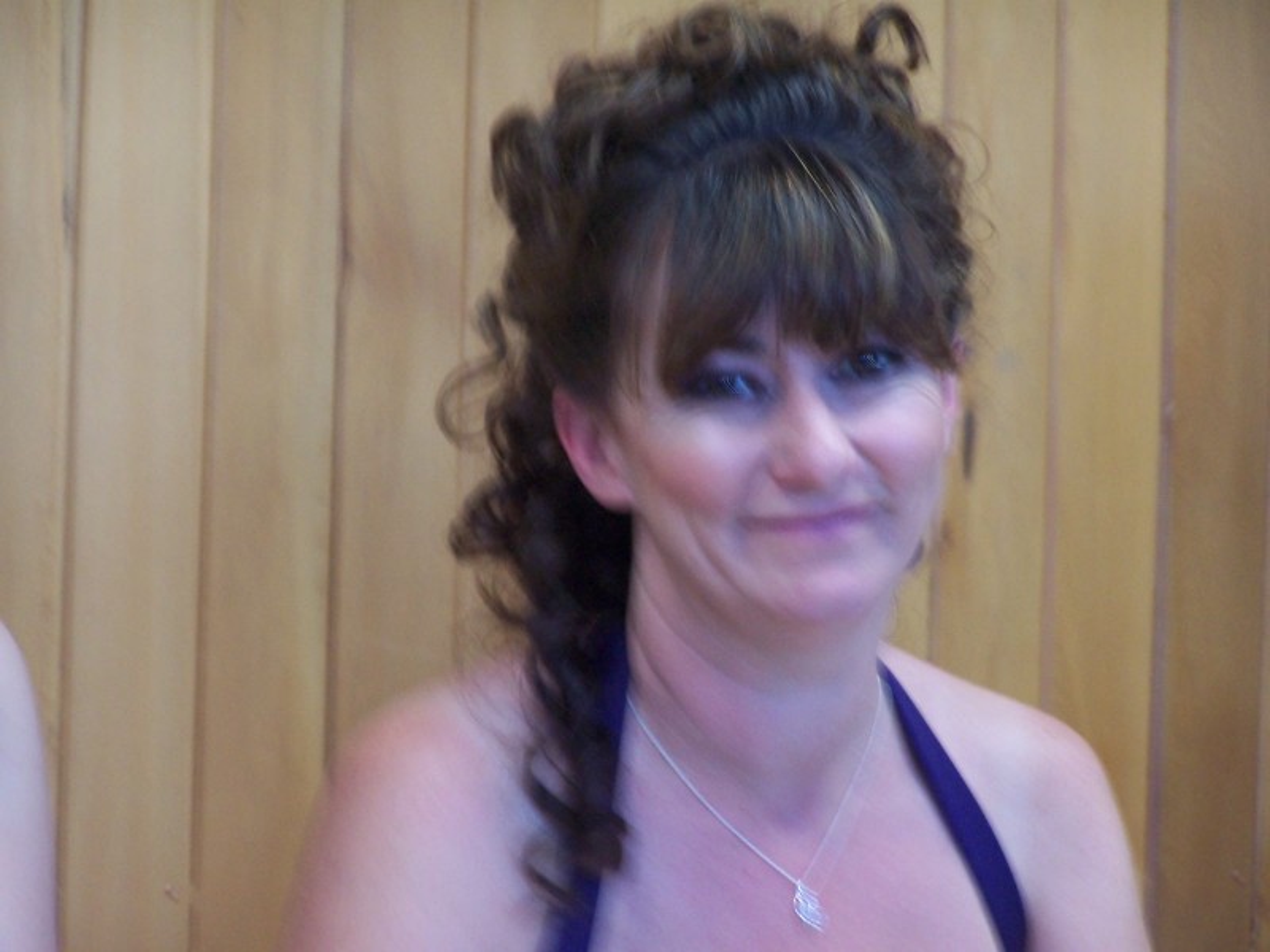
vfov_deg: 7.1
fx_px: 7668
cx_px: 635
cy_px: 476
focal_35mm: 209
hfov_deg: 9.5
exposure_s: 1/15
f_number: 3.2
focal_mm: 34.6
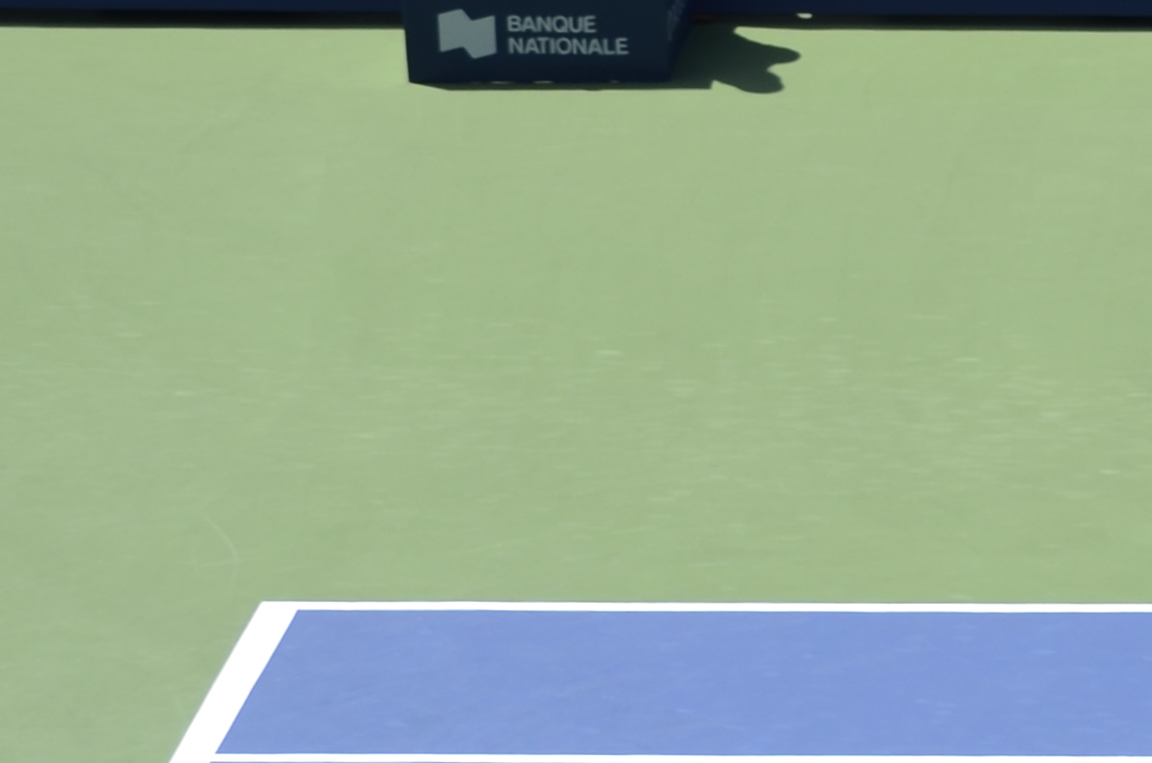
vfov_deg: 2.4
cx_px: 1992
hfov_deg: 3.6
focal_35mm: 572
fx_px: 18262
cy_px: 880
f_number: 5.6
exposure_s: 1/500
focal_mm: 92
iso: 100
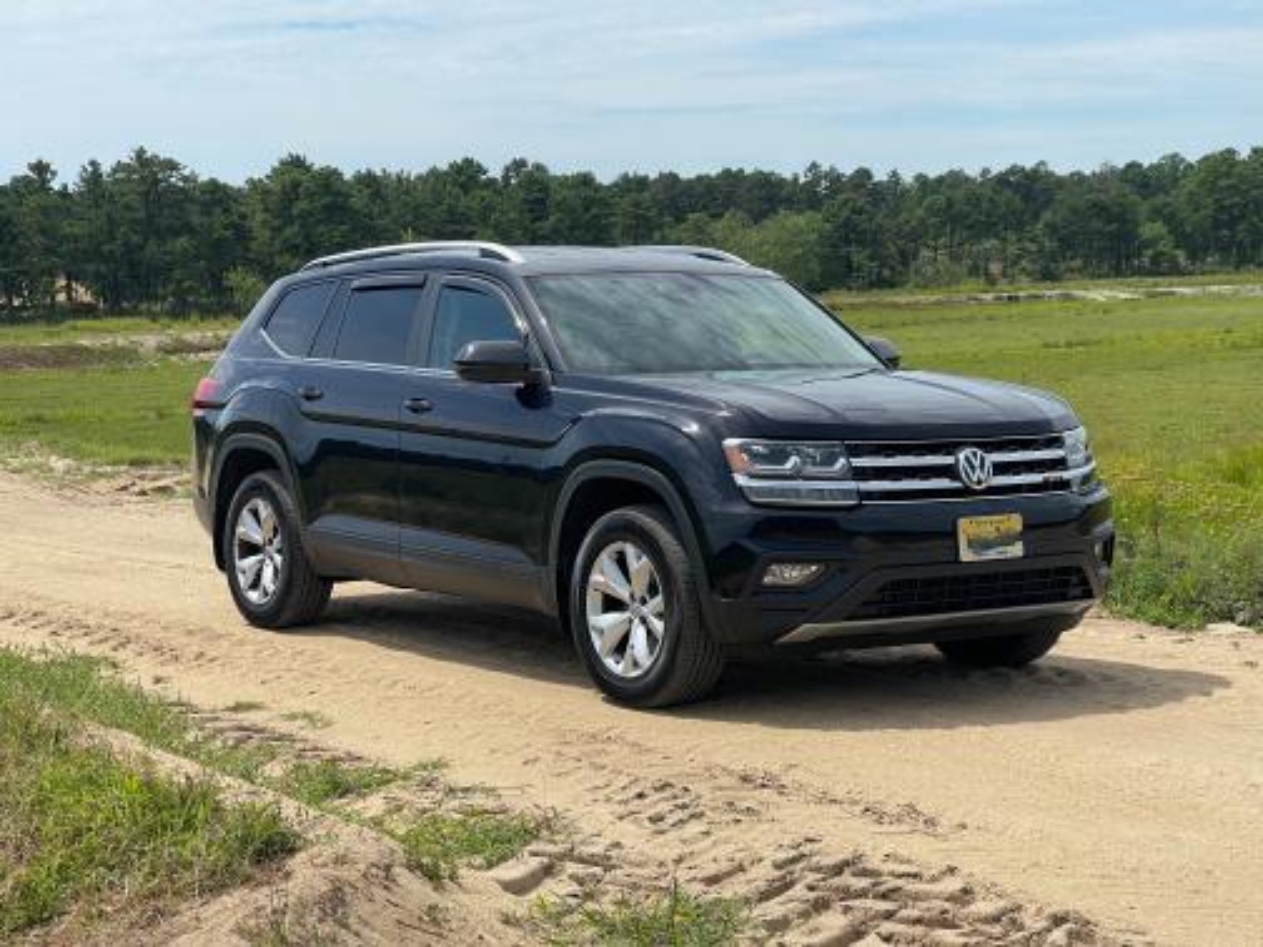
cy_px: 474
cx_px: 632
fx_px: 2335
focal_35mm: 64
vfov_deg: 22.9
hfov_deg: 30.3
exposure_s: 1/1500
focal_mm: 7.5
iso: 20
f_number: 2.2
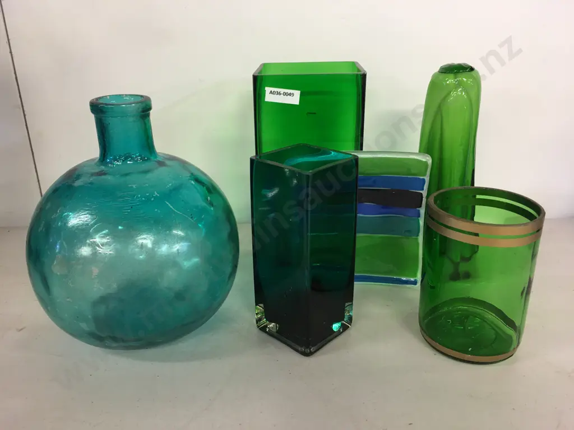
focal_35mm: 29
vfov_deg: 48.2
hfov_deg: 61.7
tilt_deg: -20.7
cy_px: 215
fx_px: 481
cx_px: 287
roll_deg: +0.5
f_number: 2.2
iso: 40
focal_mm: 4.15
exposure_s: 1/17
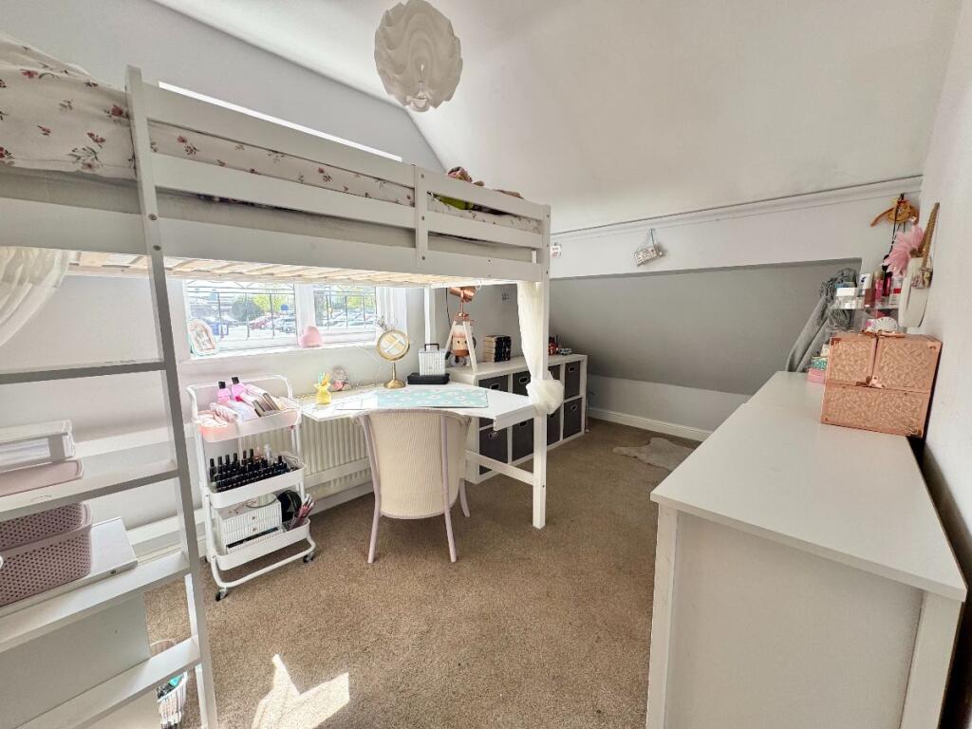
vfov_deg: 85.7
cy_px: 364
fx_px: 393
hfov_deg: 102.1
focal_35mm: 14
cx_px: 486
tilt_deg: -6.9
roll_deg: +0.6
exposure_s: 1/139
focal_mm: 2.22
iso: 40
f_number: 2.2
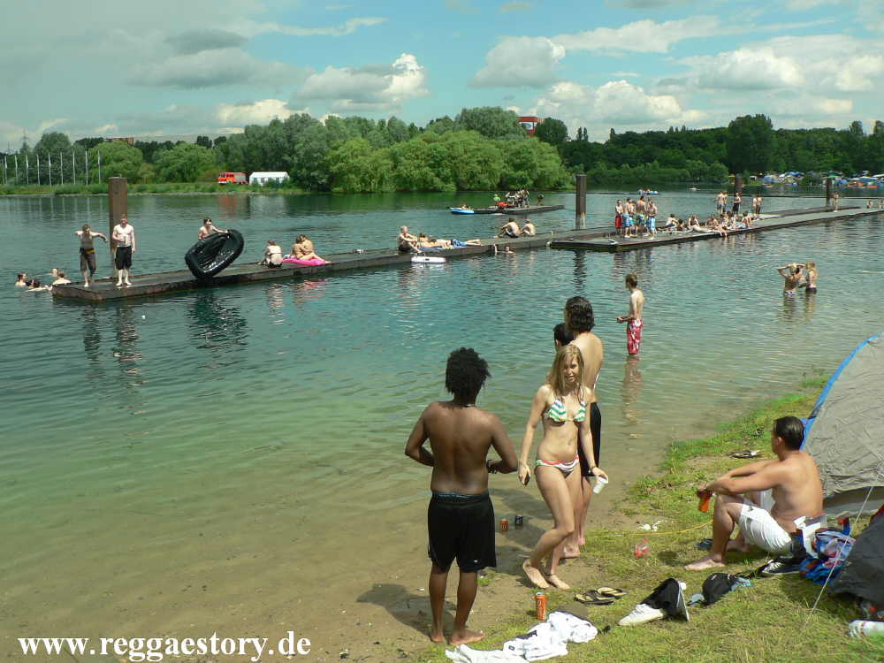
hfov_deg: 52.6
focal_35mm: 35
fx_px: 894
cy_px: 332
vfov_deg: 40.7
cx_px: 442
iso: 64
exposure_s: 1/400
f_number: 4
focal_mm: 6
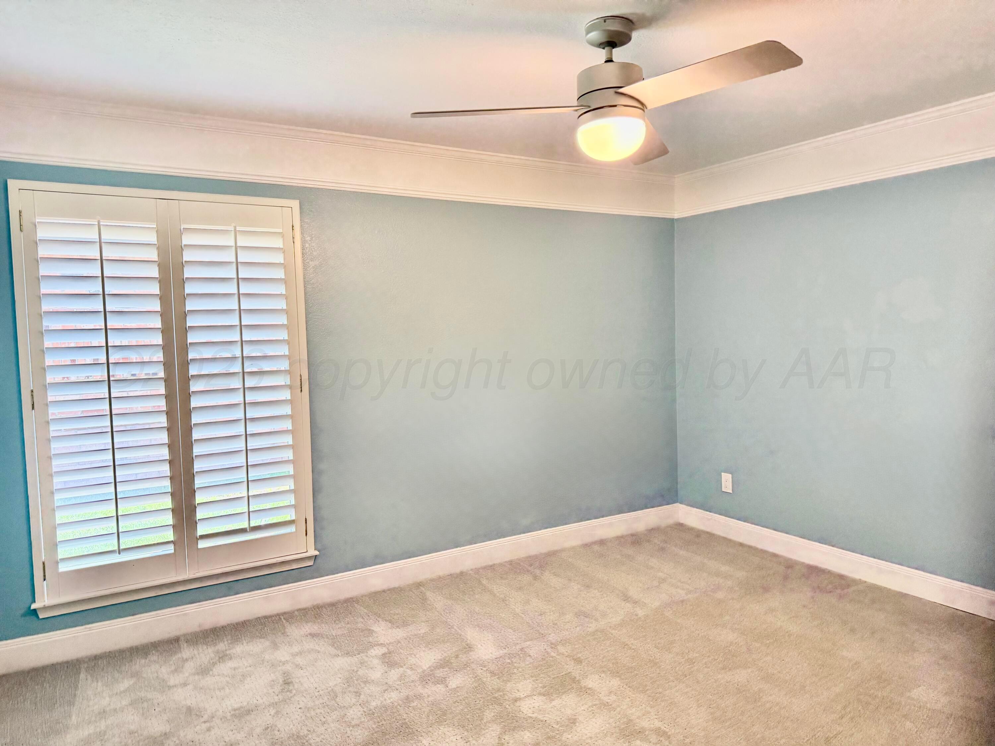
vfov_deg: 56.8
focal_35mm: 24
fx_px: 690
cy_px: 373
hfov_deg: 71.6
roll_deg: +0.6
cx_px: 498
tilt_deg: -3.3
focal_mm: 6.76
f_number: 1.78
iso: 320
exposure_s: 1/120
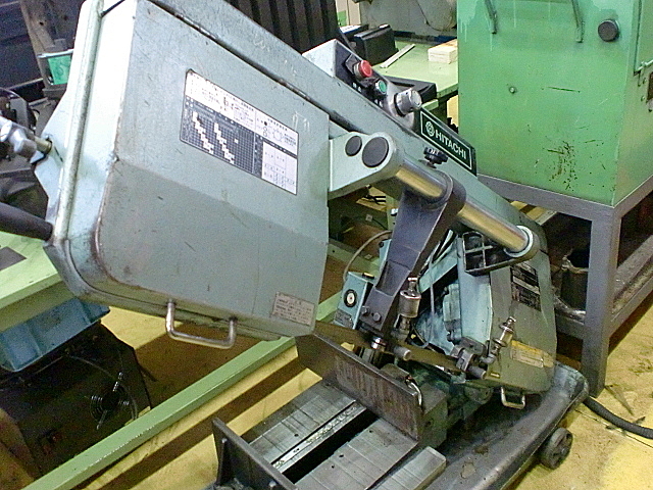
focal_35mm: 35
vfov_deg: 40.7
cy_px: 245
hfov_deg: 52.6
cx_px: 326
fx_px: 660
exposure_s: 1/60
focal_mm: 6.3
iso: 800
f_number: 3.1
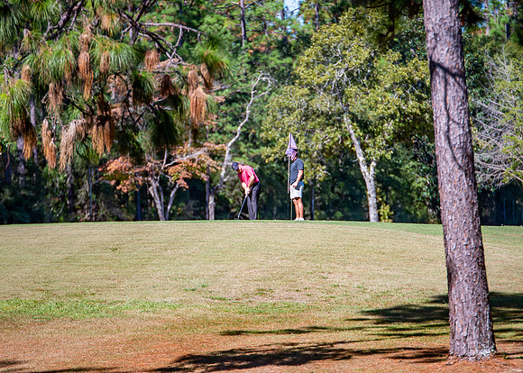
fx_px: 4387
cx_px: 271
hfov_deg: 6.8
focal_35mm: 295
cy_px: 153
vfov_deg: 4.9
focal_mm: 200
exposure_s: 1/1250
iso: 100
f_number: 2.8
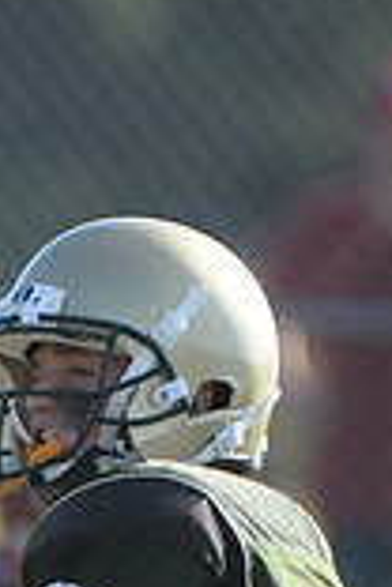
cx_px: 119
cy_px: 975
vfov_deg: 1.1
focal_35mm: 1949
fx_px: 31831
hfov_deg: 0.7
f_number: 4
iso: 1600
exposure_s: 1/5000
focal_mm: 350
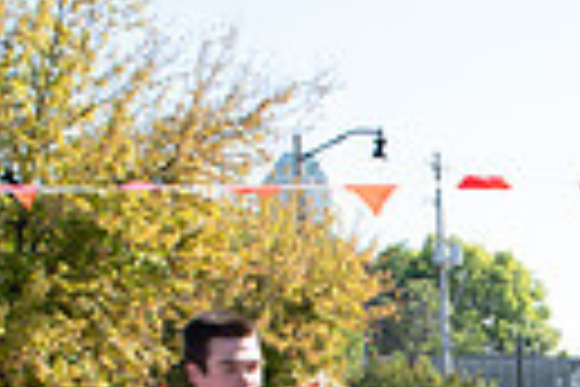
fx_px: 1804
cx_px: 653
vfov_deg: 11.3
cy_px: 703
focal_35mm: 112
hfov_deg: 17.6
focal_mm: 24
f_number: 9
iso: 320
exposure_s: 1/200
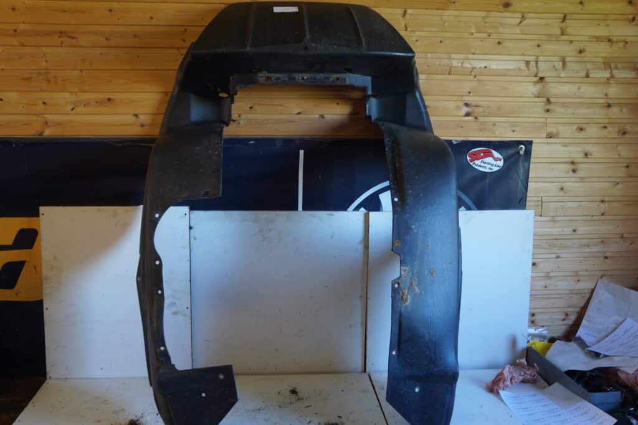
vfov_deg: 41.7
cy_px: 212
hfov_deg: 59.5
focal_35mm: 32
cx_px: 319
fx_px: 558
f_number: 4
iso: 400
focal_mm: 21
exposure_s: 1/60
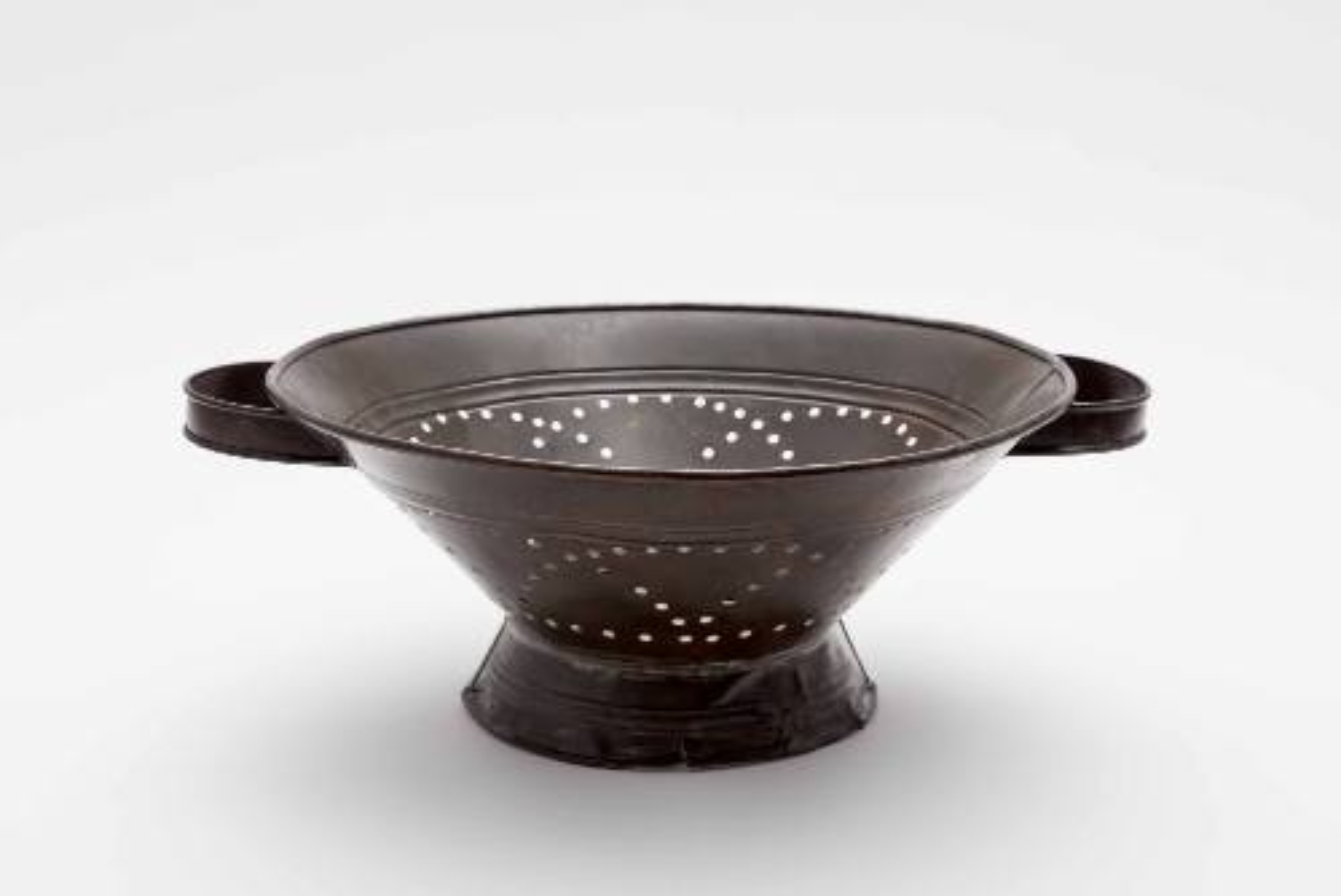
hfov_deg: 33.4
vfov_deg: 22.7
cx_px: 670
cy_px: 448
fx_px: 2236
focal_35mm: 60
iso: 100
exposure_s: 1/160
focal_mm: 60
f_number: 22
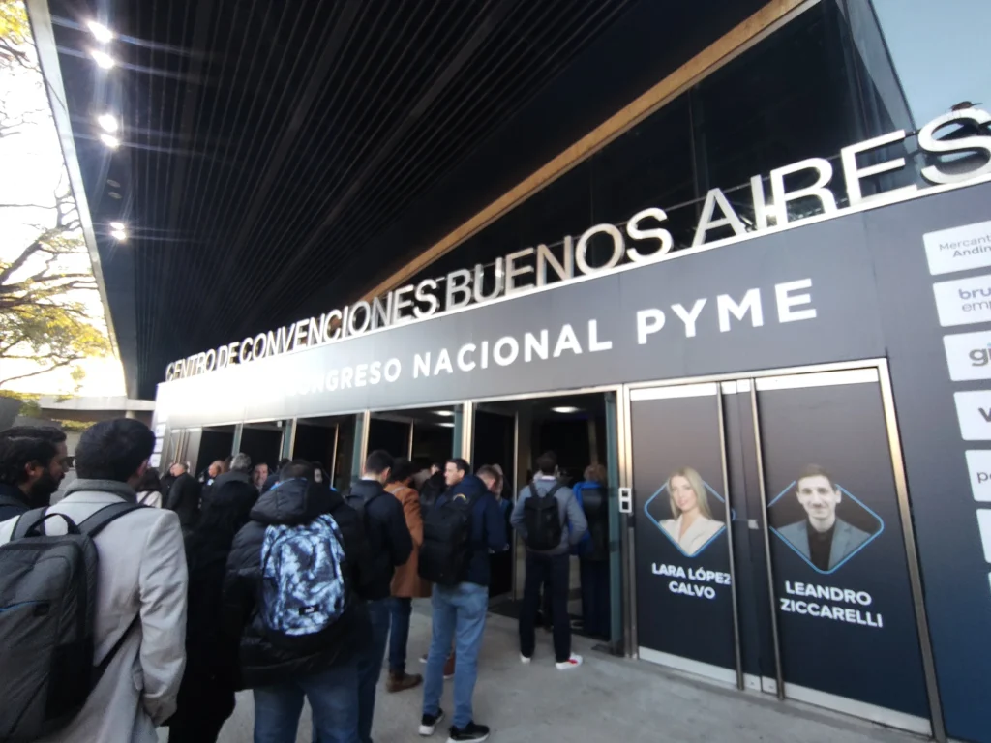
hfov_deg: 94.5
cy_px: 372
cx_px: 496
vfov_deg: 78.1
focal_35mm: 16
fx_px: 458
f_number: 2.2
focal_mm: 1.7
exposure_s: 1/65
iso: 200
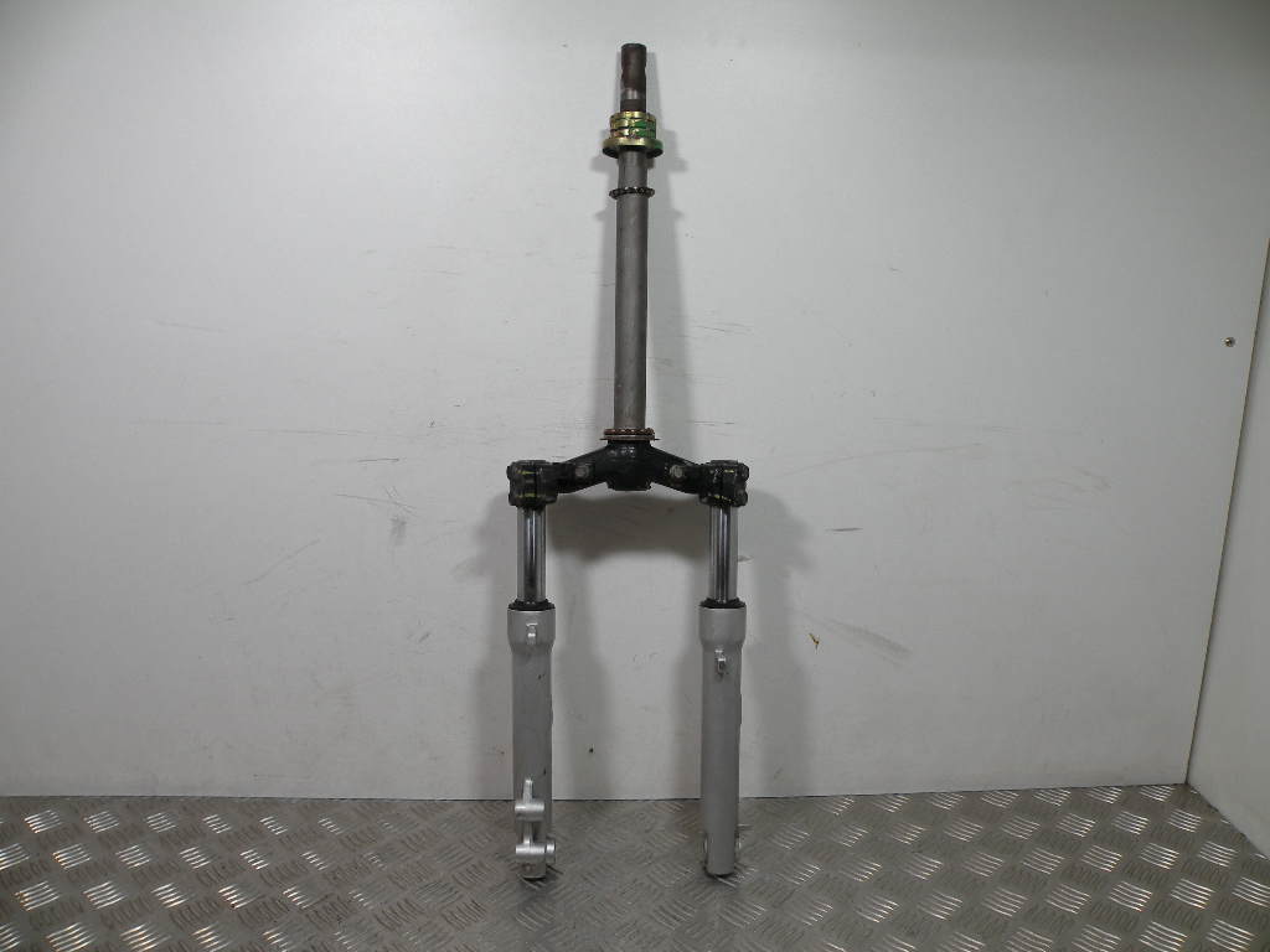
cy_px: 476
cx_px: 635
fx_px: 991
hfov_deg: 65.3
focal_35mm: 27
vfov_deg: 51.4
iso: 64
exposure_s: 1/95.7
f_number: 4
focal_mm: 4.7
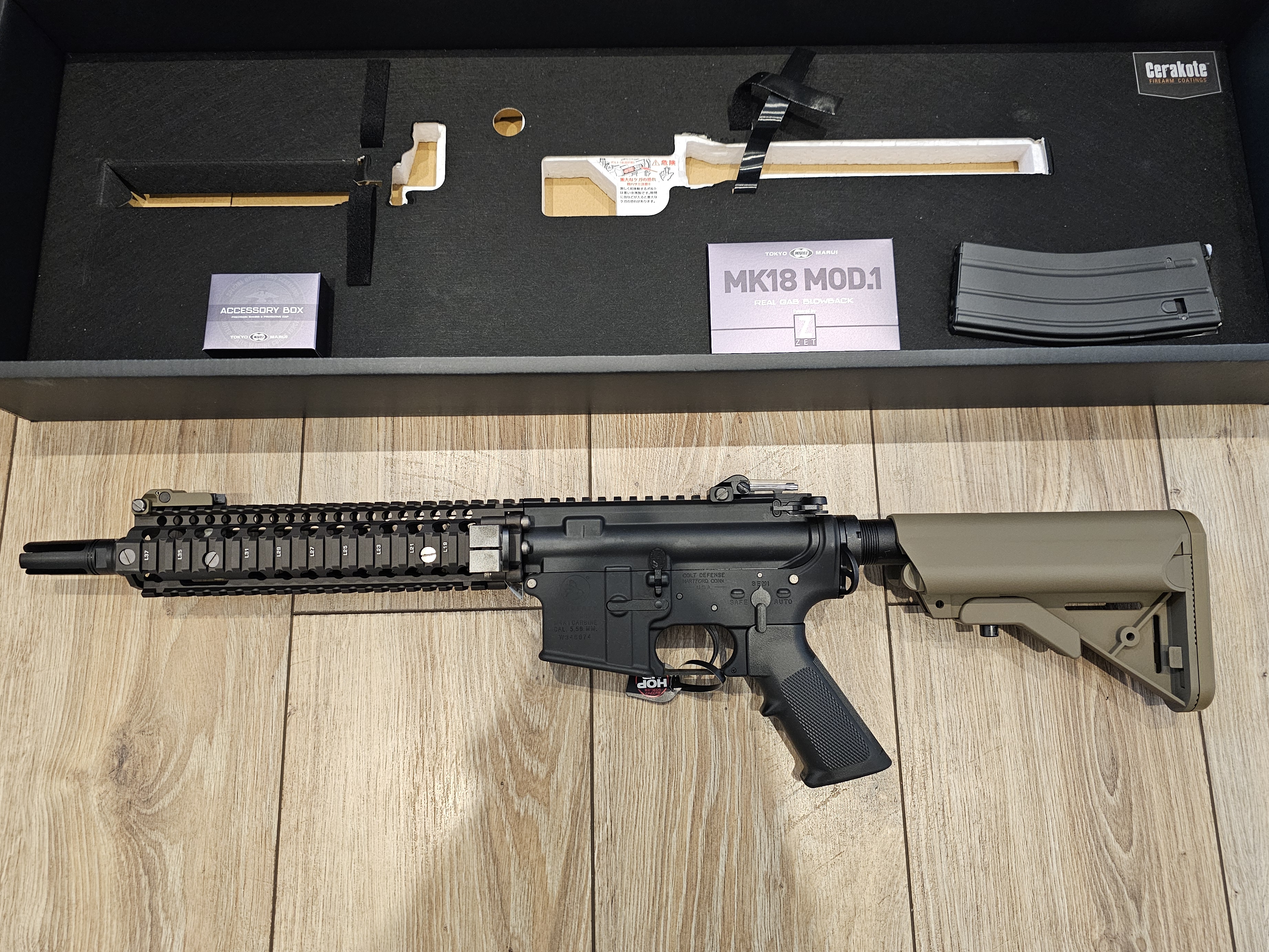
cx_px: 634
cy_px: 467
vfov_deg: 54.9
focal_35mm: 25
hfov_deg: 69.4
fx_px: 916
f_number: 1.7
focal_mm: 6.3
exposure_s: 1/50
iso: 640
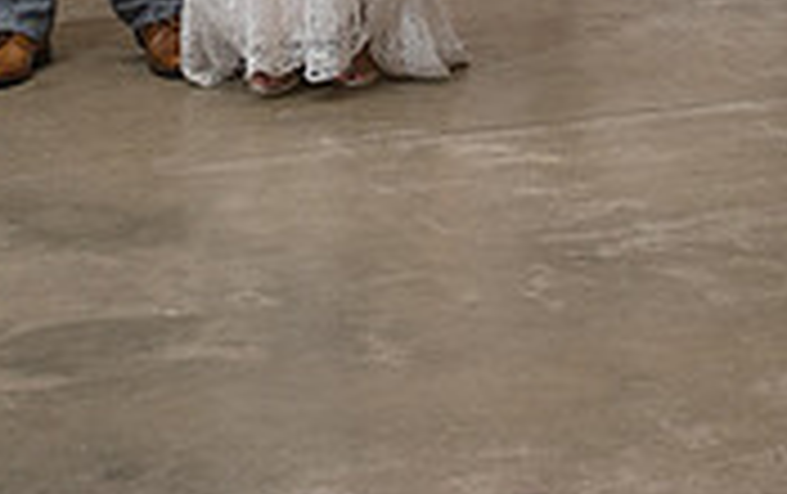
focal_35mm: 120
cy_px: -411
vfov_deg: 10.3
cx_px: 867
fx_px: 2578
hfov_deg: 16.8
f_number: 5.6
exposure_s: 1/200
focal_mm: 32
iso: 2000
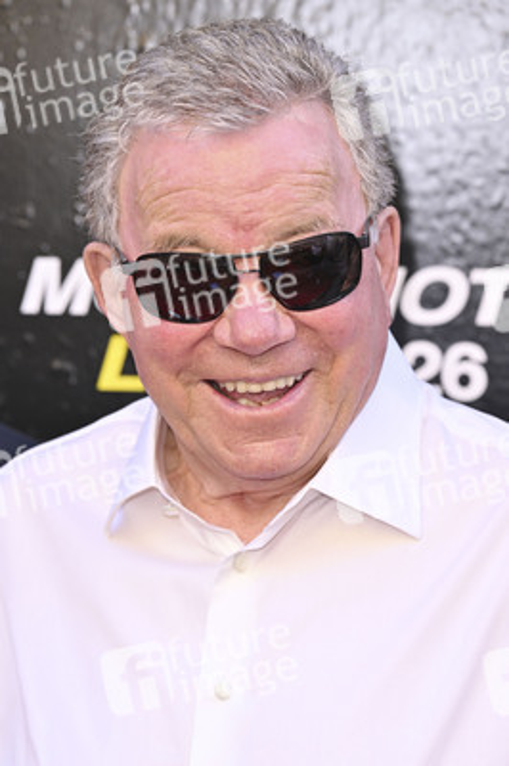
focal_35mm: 135
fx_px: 2868
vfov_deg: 15.2
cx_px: 254
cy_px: 383
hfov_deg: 10.1
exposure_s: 1/250
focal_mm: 135
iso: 640
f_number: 5.6
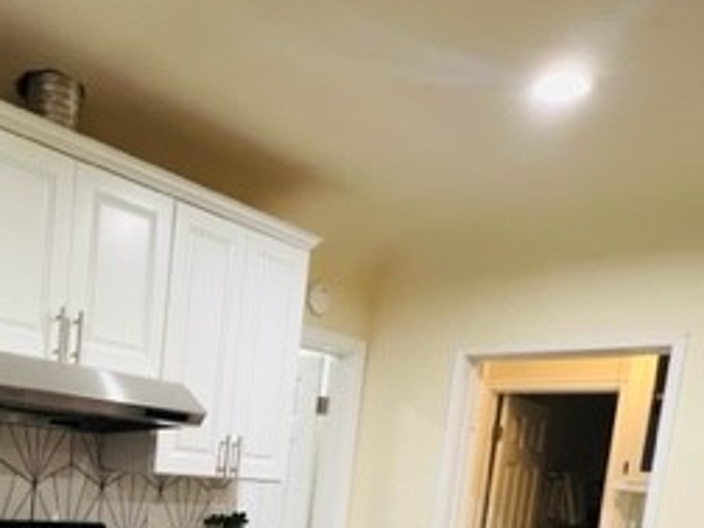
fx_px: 671
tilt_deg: -7.0
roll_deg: -4.8
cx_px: 168
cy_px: 542
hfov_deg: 52.7
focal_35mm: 33
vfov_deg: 37.7
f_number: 1.8
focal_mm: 1.57
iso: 250
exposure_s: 1/60
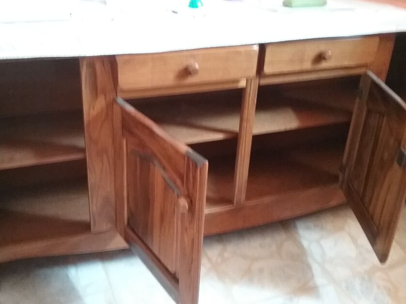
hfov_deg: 50.1
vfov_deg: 38.6
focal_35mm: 37
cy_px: 146
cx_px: 180
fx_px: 434
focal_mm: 3.3
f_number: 2.2
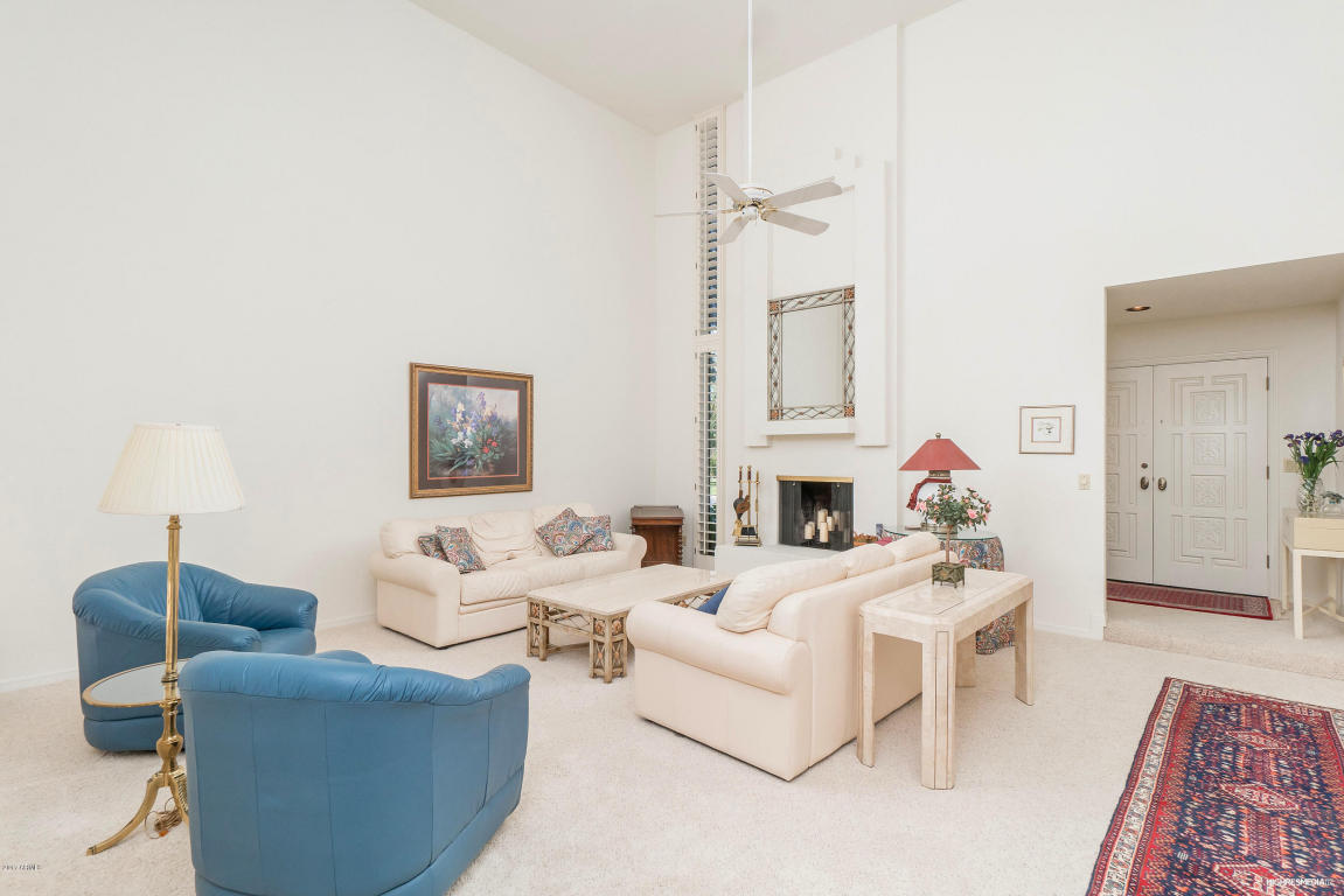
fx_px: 560
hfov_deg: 100.4
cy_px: 448
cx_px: 672
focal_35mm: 15
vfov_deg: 77.4
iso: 500
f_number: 8
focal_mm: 10
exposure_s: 1/200
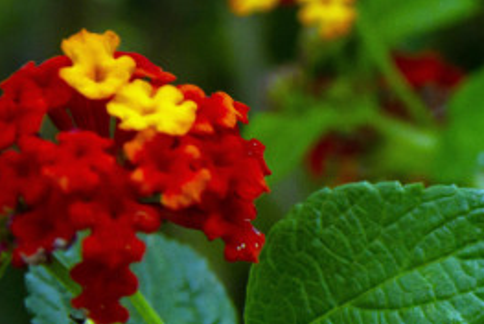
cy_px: 356
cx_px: 675
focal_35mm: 167
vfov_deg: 8.2
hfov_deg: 11.9
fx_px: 2248
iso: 1600
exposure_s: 1/400
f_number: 10
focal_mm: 55
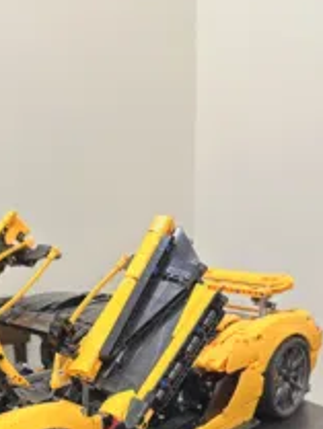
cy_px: 326
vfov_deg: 40.0
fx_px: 572
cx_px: 64
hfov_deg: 30.8
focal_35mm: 46
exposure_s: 1/33
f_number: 1.78
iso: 640
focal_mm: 6.86
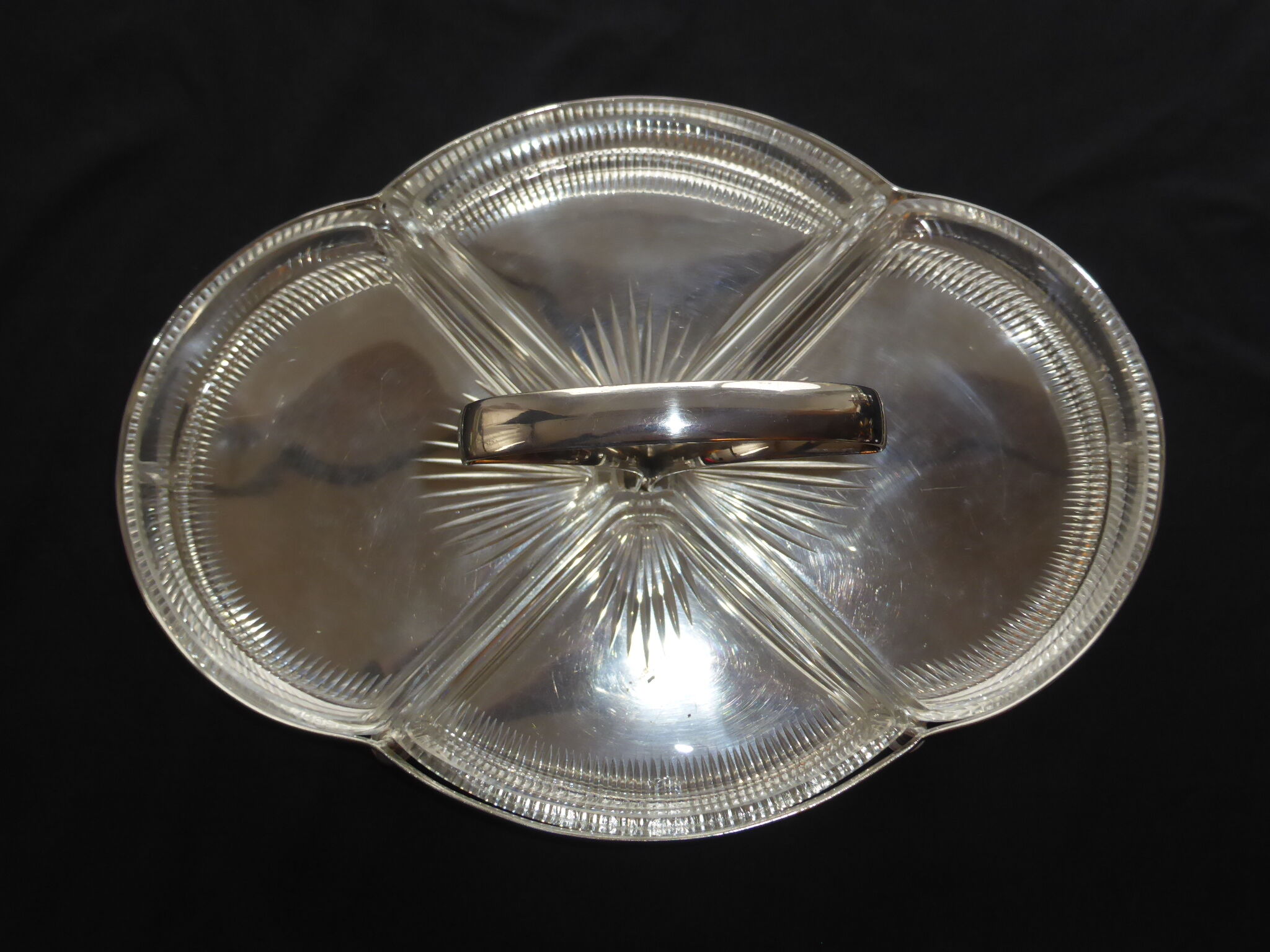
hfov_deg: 47.9
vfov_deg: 36.8
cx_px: 635
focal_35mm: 39
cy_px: 476
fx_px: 1431
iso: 200
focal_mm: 6.9
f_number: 3.9
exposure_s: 1/60
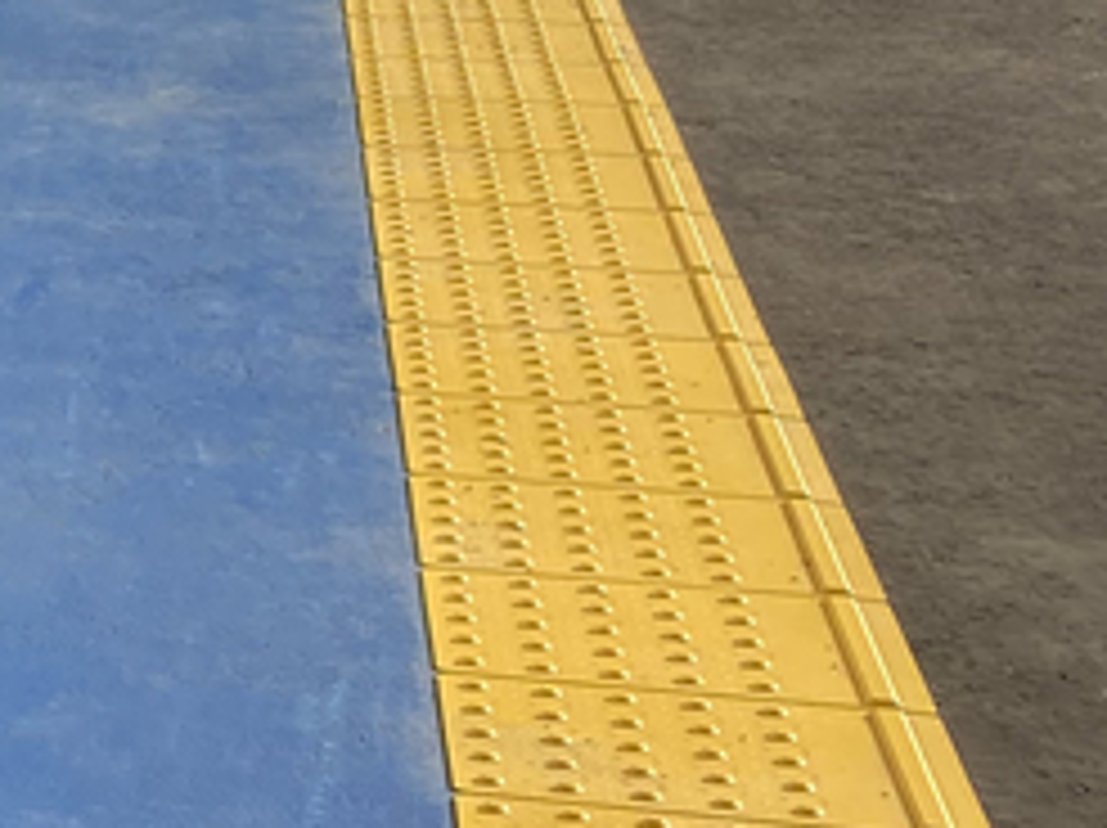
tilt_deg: -4.7
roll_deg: +2.6
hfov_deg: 12.5
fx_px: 4057
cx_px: -1472
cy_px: -446
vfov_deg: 11.2
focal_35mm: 127
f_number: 1.8
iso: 32
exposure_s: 1/386
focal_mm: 4.25
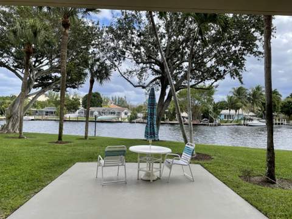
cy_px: 110
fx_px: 219
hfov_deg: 67.4
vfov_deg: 53.0
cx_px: 146
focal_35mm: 26
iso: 32
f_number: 1.6
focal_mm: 4.2
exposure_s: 1/1247
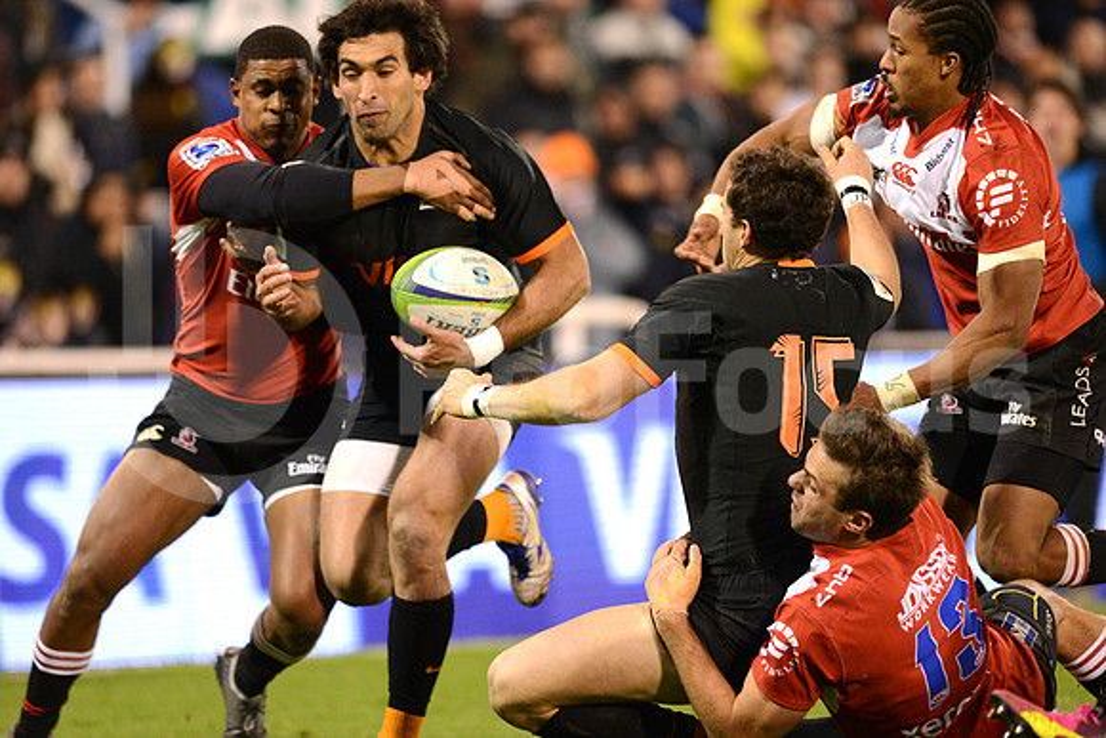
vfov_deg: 4.6
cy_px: 369
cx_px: 553
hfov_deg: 6.9
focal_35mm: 300
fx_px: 9218
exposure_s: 1/1250
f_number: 2.8
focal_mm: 300
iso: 4500
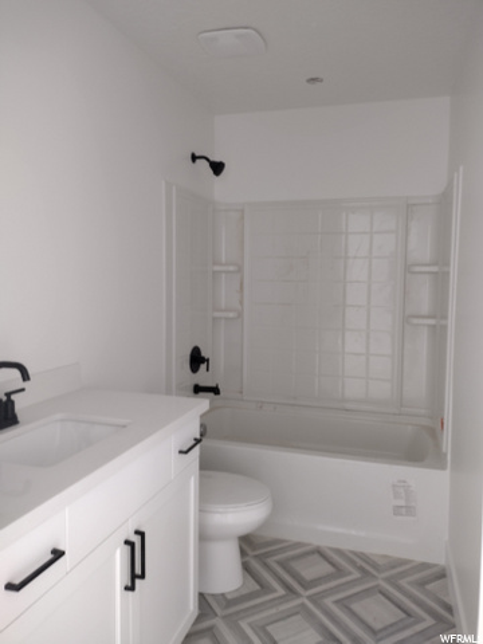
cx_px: 242
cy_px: 322
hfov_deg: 51.4
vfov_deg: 65.3
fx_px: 502
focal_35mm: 27
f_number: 1.7
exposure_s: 1/40
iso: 291
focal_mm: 4.71
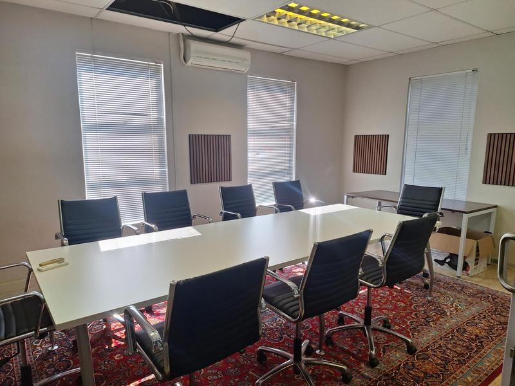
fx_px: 342
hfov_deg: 73.9
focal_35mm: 23
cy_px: 193
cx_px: 258
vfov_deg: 58.9
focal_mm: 5.54
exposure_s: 1/164
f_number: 1.8
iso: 40
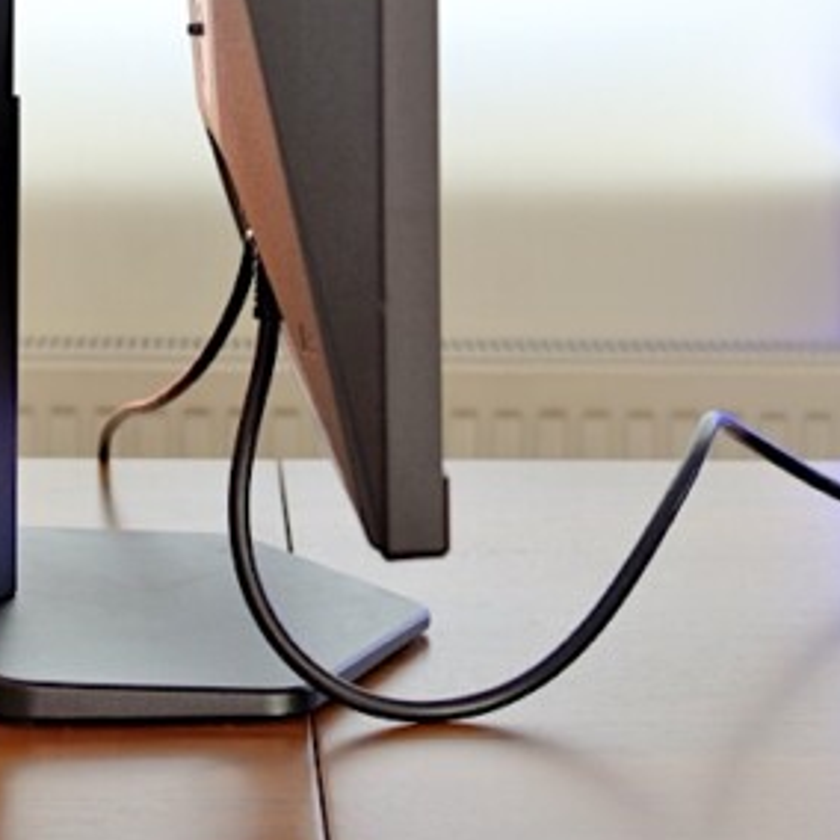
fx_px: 2691
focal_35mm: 98
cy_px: -59
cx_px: 240
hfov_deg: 17.7
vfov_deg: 17.2
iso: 400
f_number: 4
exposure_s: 1/30
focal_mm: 21.2
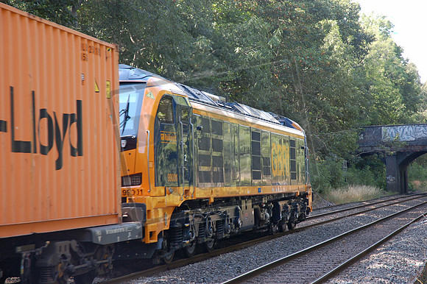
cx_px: 214
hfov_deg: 21.9
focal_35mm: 93
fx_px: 1102
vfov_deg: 14.7
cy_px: 142
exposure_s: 1/200
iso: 400
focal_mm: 62
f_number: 4.5
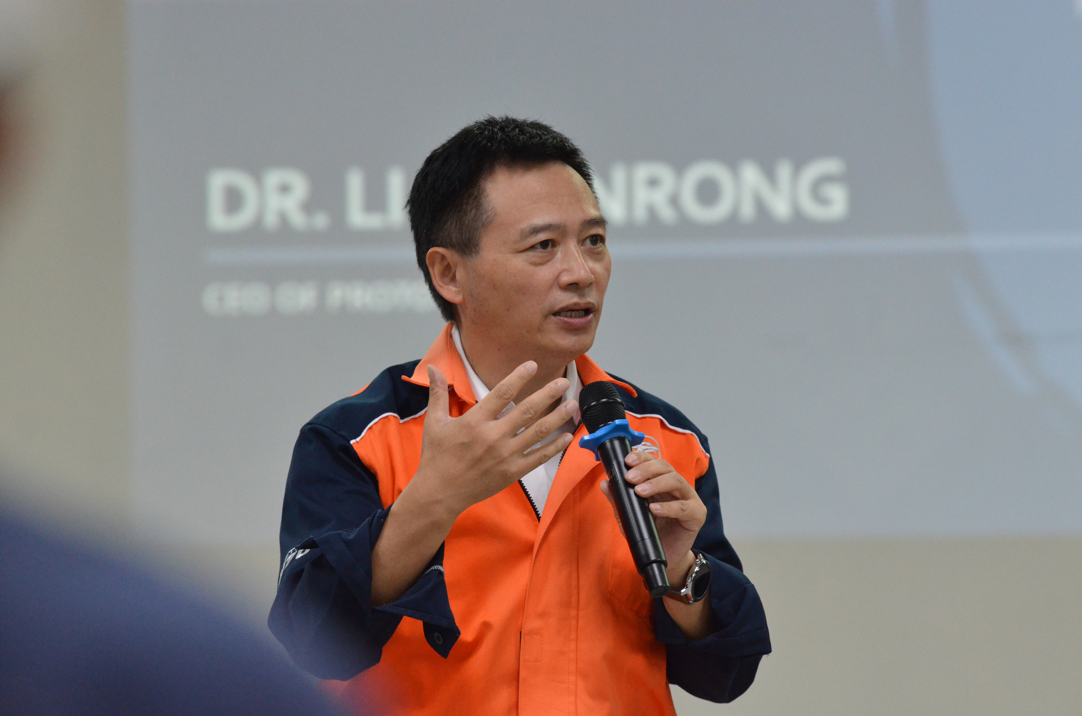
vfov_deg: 5.4
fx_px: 7648
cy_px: 358
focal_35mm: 255
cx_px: 541
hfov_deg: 8.1
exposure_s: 1/320
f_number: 4.5
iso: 3200
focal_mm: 170
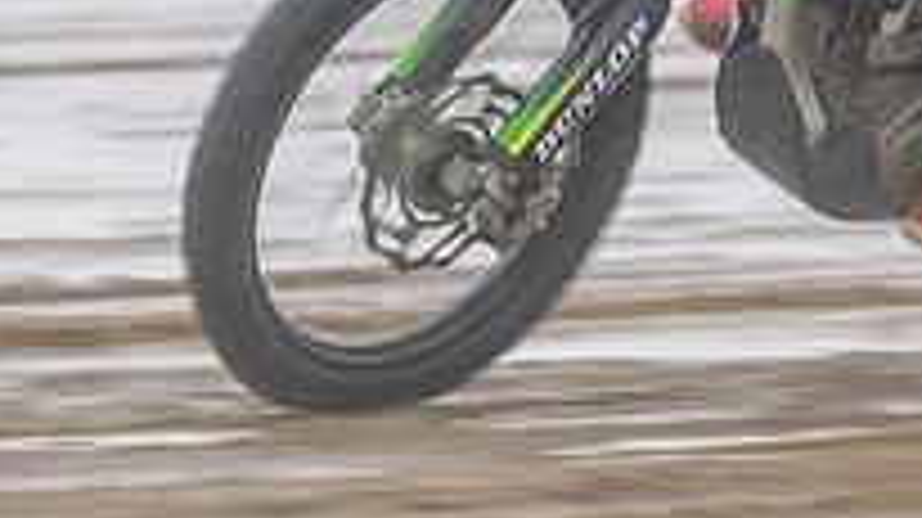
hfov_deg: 2.4
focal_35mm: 909
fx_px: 22209
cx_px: 859
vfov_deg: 1.3
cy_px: -259
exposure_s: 1/250
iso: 64
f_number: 4
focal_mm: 200
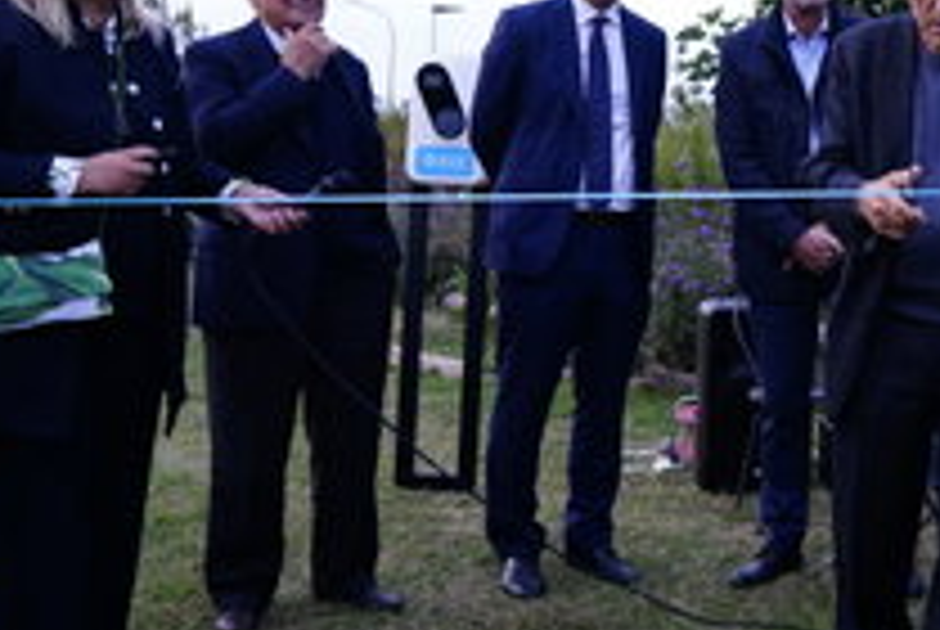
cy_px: 198
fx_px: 1438
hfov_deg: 33.8
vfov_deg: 24.5
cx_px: 882
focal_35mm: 55
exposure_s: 1/250
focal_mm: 24
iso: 2500
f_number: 4
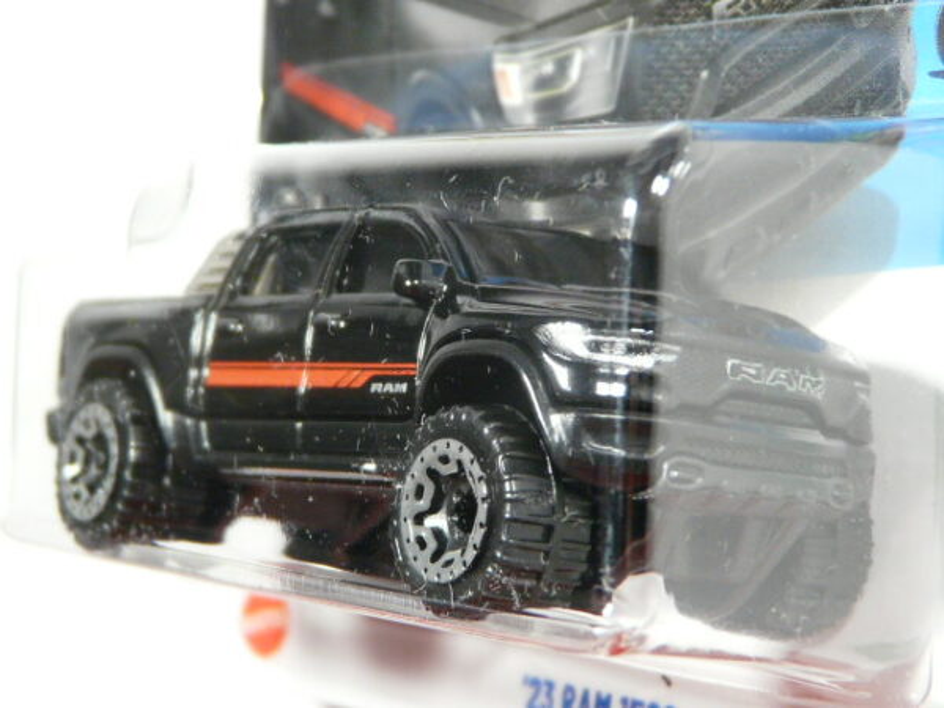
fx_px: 2509
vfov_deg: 16.1
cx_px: 472
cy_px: 354
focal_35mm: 92
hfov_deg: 21.3
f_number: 3.2
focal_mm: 9.5
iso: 200
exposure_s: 1/30
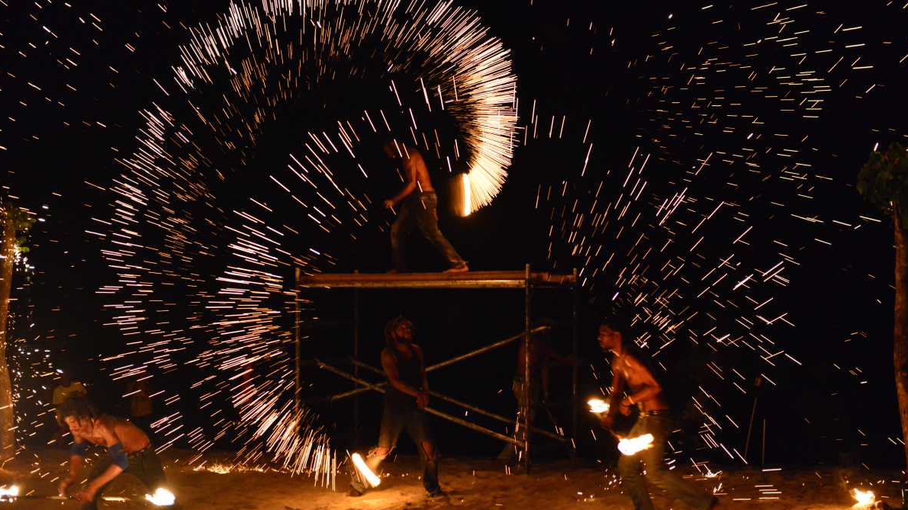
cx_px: 454
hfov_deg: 28.6
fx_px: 1781
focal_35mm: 74
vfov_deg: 16.3
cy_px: 257
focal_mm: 70
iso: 6400
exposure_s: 1/80
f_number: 2.8
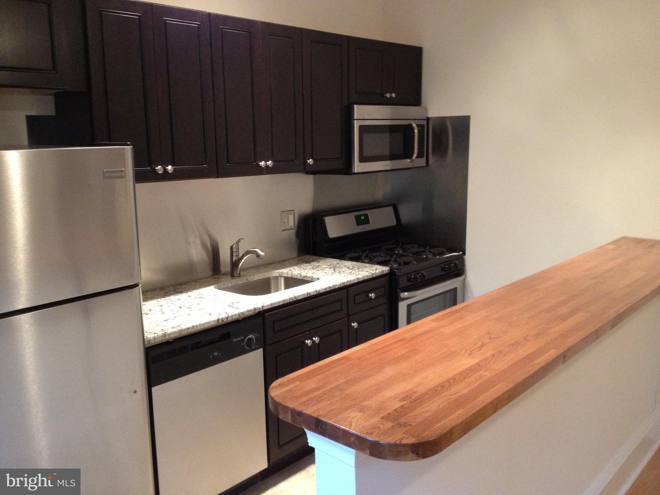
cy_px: 248
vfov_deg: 40.7
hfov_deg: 52.6
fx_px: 667
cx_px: 330
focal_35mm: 35
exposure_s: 1/20
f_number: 2.4
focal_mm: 4.28
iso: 400
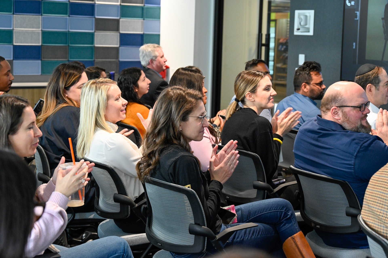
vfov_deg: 19.7
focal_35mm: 69
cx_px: 194
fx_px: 743
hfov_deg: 29.3
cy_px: 129
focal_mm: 69
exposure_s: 1/125
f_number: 6
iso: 3200
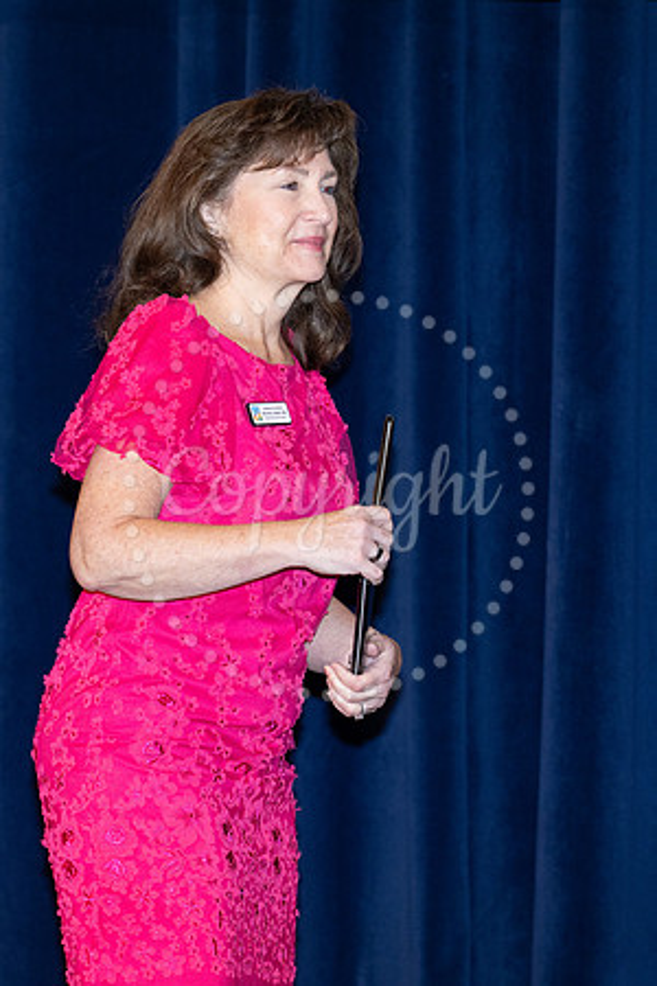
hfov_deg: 5.0
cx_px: 378
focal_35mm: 276
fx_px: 7550
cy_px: 419
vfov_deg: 7.5
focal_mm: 160
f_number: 5.6
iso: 1000
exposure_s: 1/160
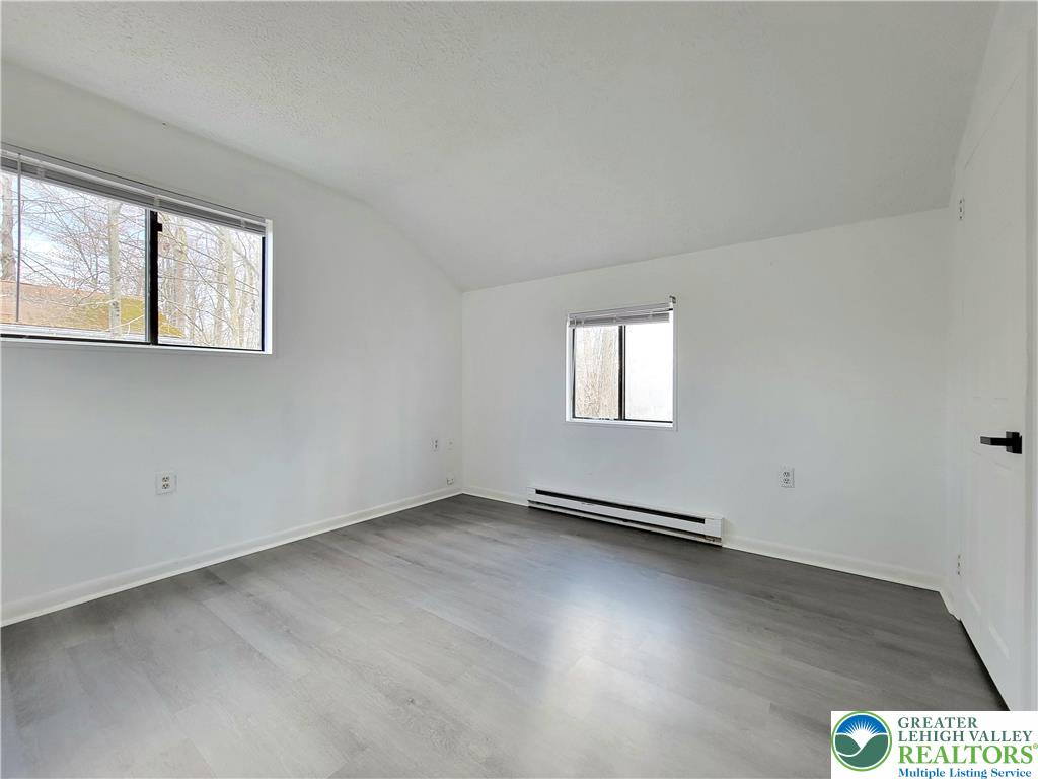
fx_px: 390
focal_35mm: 13
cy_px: 390
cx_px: 519
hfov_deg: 106.2
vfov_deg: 89.9
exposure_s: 1/60.2
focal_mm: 2.2
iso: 200
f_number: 2.2
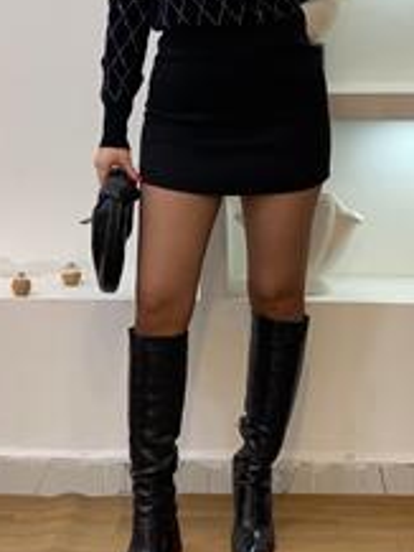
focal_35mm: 99
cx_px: 201
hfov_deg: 15.0
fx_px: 1577
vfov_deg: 19.6
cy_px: 123
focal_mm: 6
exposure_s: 1/100
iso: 80
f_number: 2
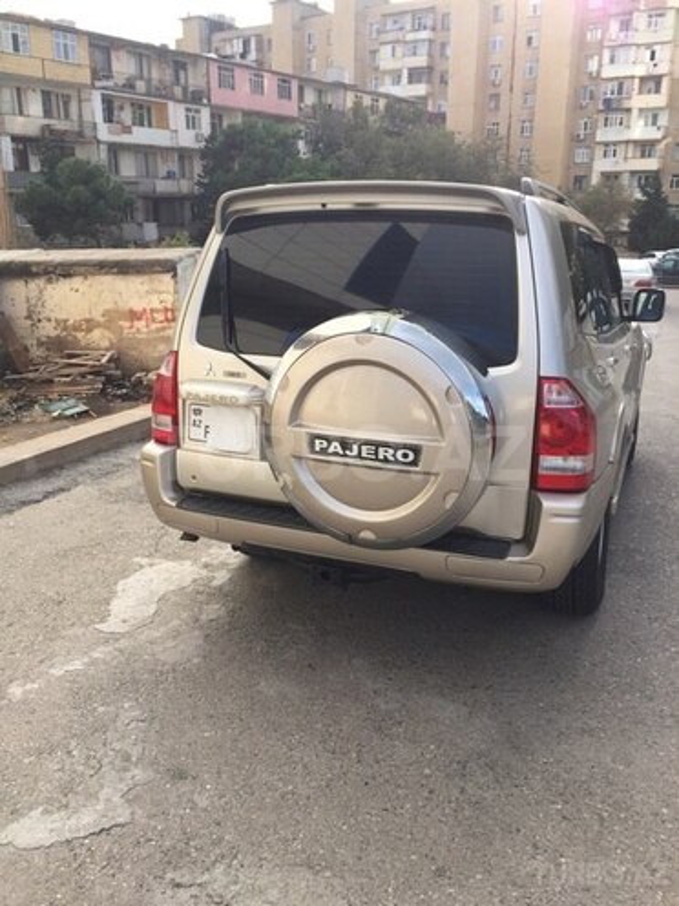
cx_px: 340
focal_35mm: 29
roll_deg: +0.6
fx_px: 758
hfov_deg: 48.2
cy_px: 453
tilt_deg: -16.9
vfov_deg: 61.7
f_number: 2.2
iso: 32
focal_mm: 4.15
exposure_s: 1/430
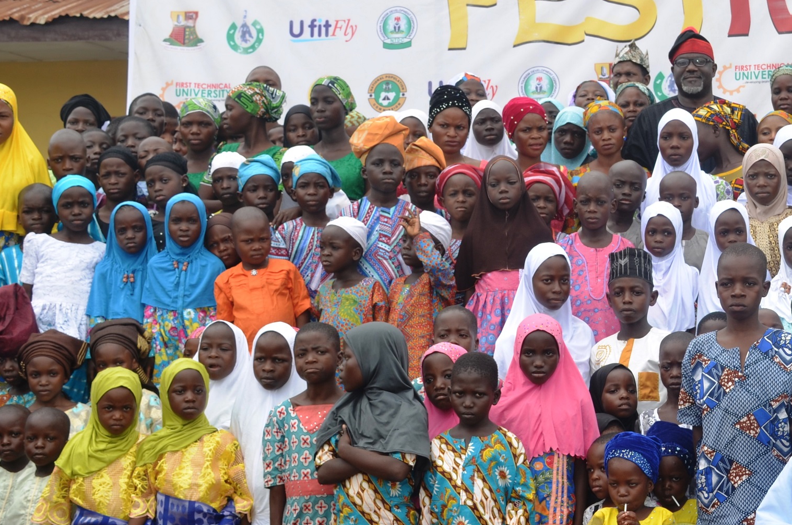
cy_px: 242
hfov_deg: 25.8
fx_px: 1669
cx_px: 731
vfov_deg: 17.9
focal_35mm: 76
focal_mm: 26
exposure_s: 1/200
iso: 100
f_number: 7.1
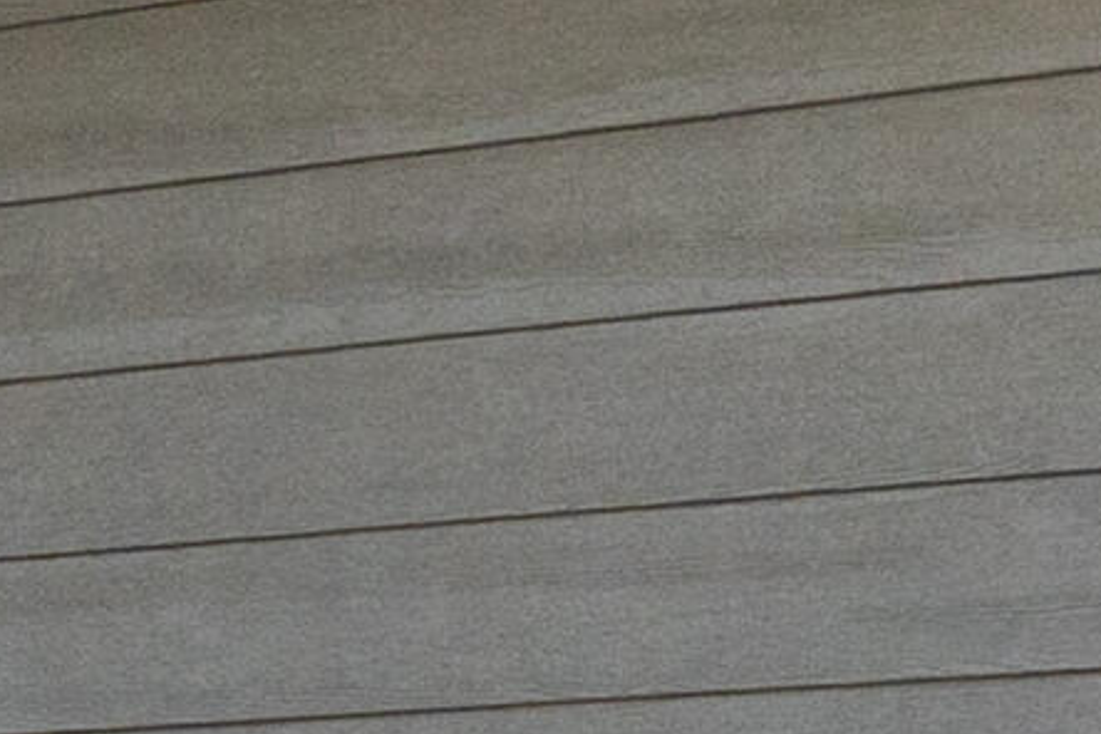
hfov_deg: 9.8
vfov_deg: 8.4
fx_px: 4954
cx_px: -2145
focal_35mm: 162
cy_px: 823
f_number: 7.1
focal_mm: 16
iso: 320
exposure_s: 1/800
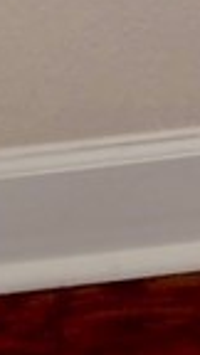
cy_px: -968
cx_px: 763
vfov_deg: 8.2
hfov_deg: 5.7
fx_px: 1744
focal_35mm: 185
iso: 200
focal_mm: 10
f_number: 6.3
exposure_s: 1/10
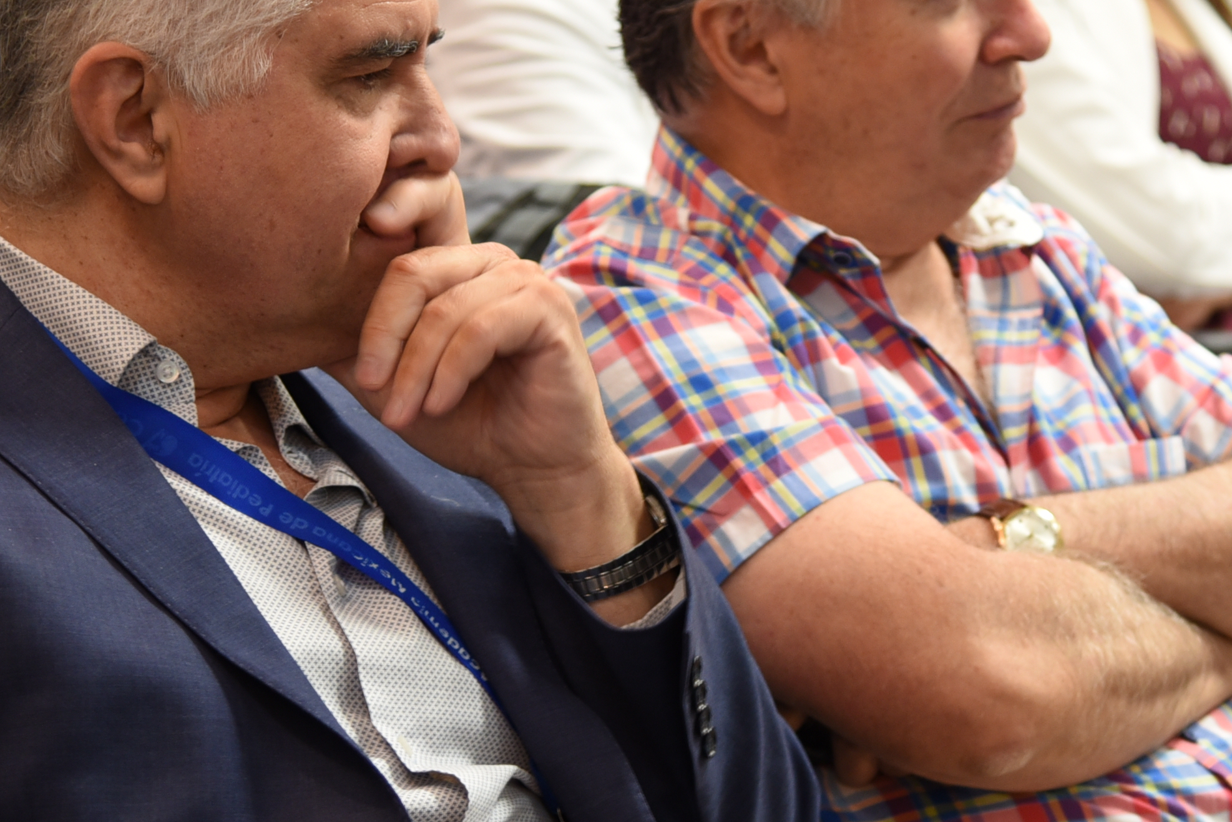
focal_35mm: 160
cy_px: 502
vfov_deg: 8.6
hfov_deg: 12.8
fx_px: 5475
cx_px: 690
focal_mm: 70
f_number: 4
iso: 800
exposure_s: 1/15
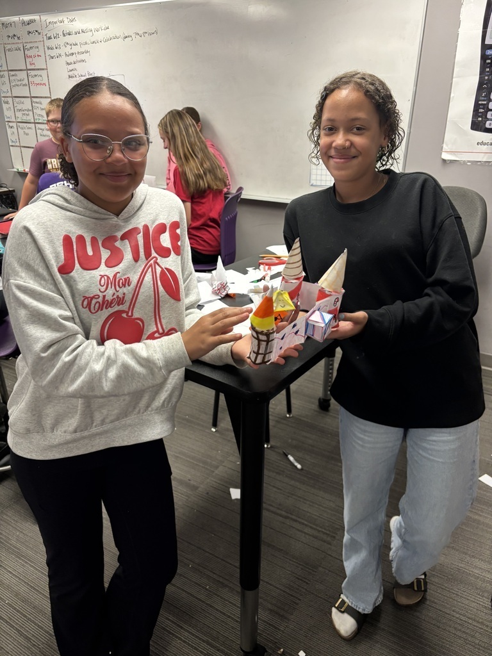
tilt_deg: -24.5
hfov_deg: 53.1
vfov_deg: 67.3
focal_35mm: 26
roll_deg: -1.1
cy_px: 328
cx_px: 246
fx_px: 493
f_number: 1.6
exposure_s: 1/60
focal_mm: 5.96
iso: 160
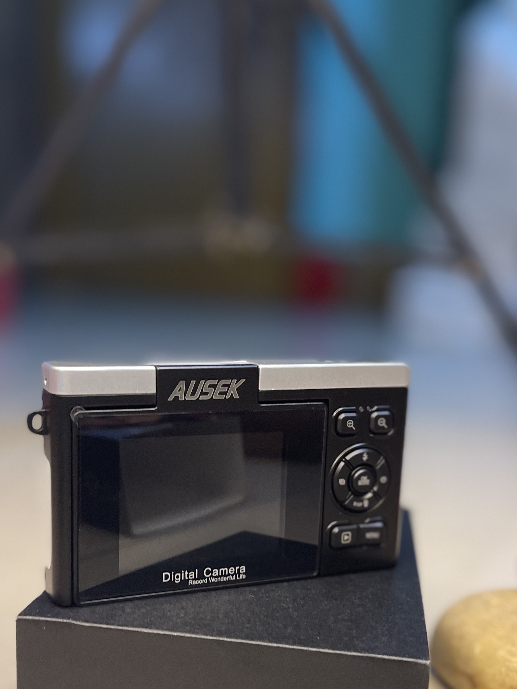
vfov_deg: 45.2
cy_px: 452
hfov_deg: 35.1
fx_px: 816
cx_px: 228
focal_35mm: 41
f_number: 1.6
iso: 200
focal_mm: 5.1
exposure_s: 1/50
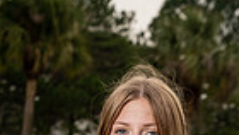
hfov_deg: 9.2
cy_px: 362
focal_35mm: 235
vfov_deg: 5.0
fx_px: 1490
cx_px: 133
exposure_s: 1/250
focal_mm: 70
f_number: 7.1
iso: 100
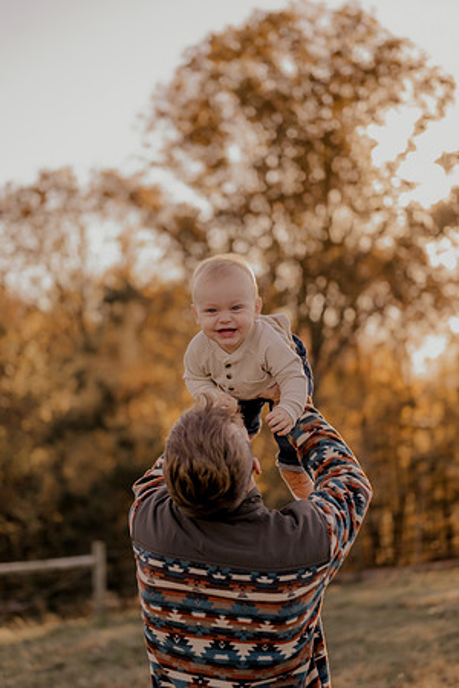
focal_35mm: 50
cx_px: 230
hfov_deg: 27.0
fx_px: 956
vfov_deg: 39.6
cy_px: 344
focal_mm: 50
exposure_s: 1/1600
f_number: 1.8
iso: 250
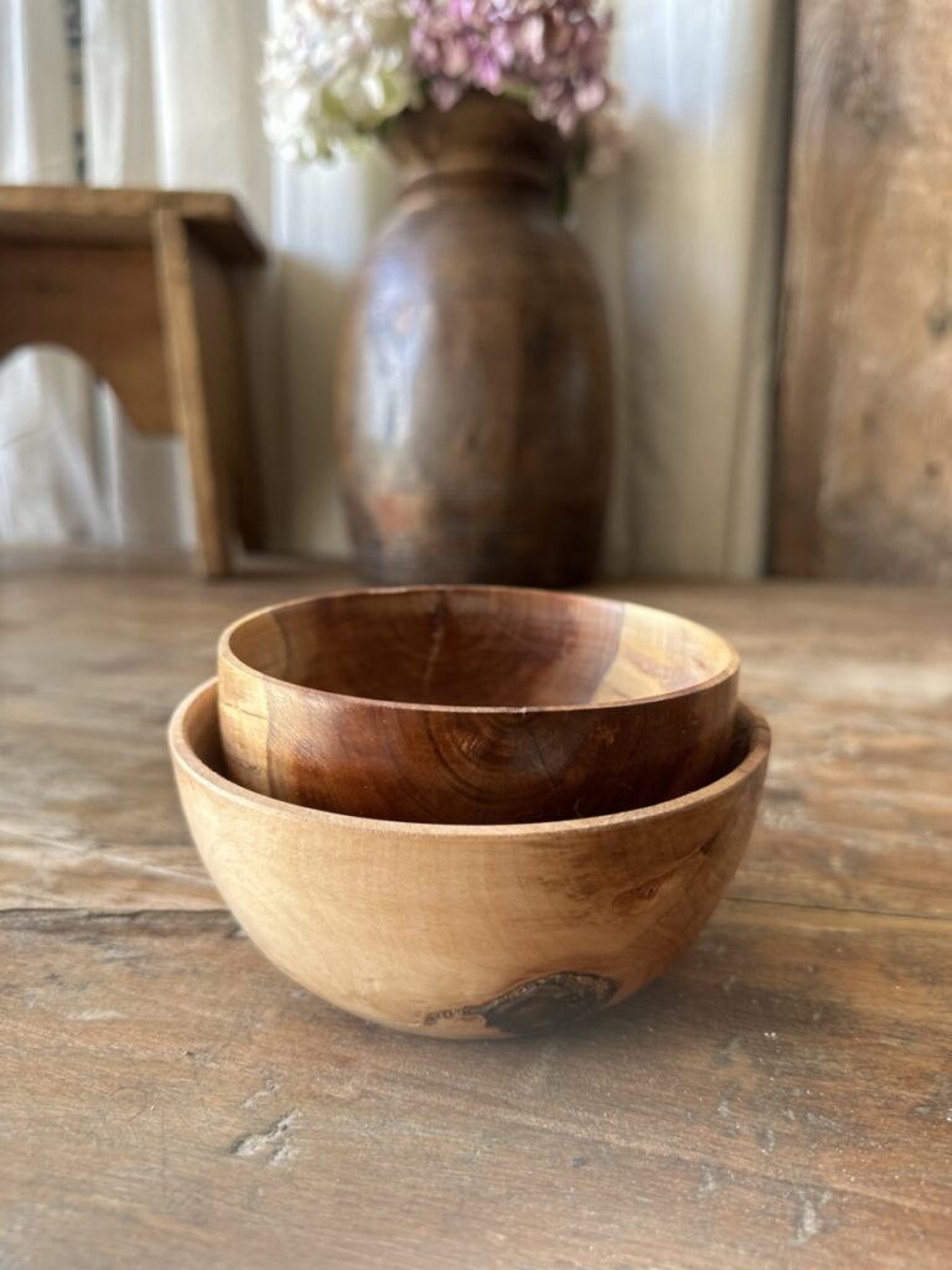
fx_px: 880
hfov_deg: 56.8
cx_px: 476
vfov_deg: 71.6
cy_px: 635
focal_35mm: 24
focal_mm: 6.86
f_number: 1.78
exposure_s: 1/121
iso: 100
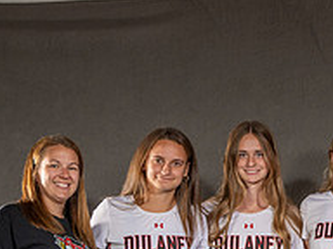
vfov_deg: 7.8
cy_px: 361
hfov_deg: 10.2
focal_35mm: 188
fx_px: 1809
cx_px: 472
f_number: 6.3
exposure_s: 1/125
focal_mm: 52
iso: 160
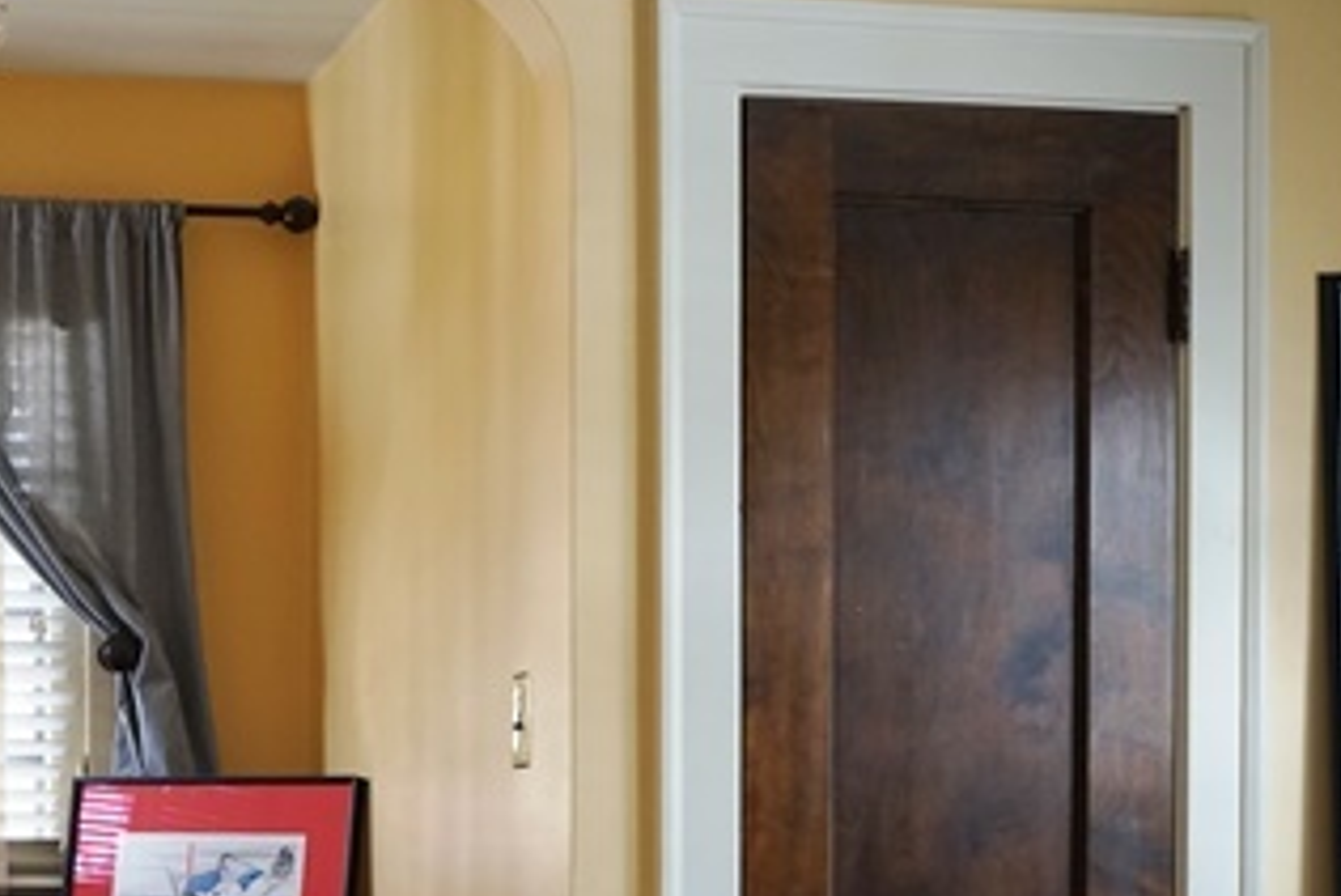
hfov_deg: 27.1
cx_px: 250
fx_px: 2720
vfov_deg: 18.3
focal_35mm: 73
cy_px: 856
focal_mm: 36
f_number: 4
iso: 1250
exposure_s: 1/160
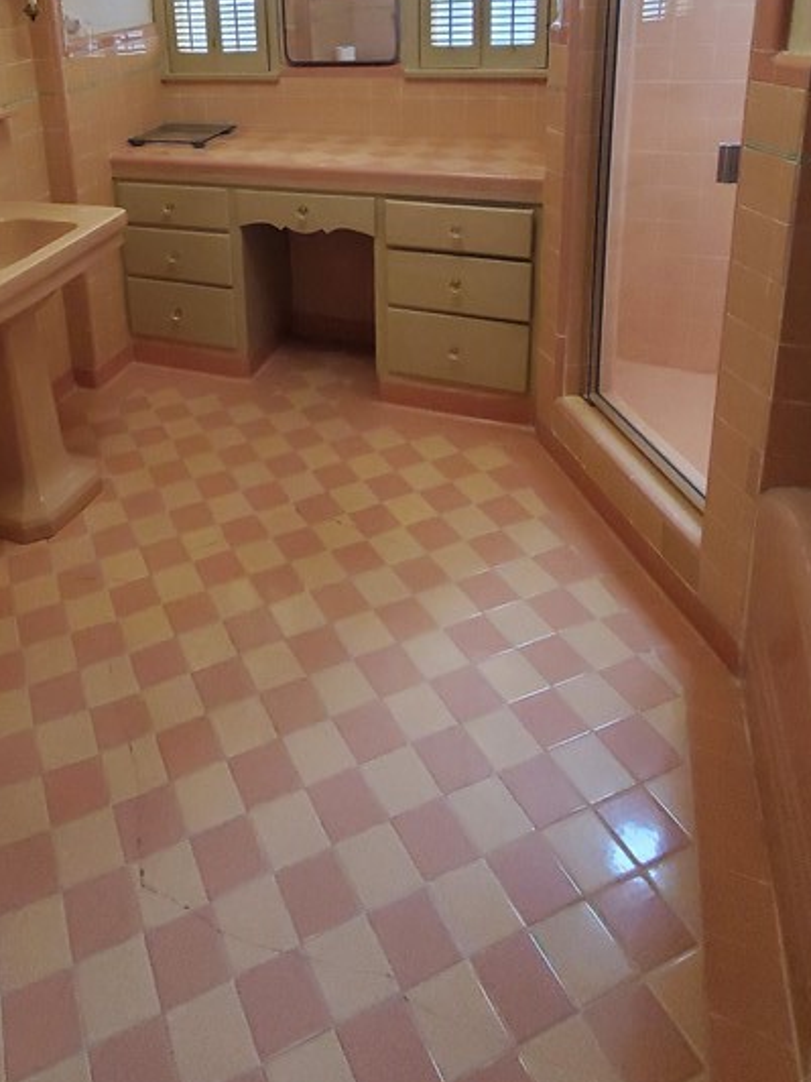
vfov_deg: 62.9
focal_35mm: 25
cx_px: 226
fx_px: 781
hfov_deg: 53.0
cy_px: 201
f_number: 2.2
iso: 500
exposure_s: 1/40
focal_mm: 1.8
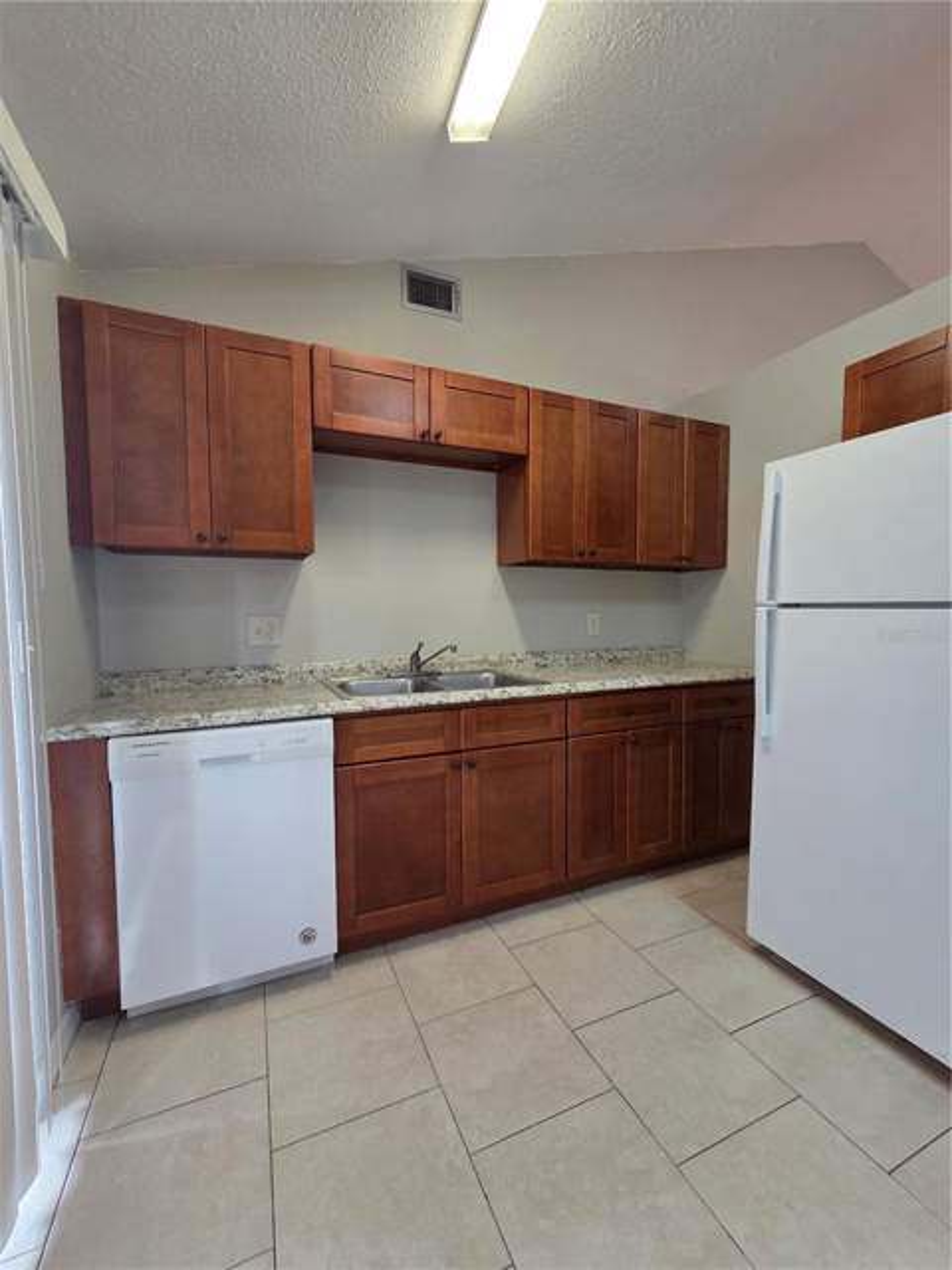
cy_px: 635
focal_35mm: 13
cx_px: 476
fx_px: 477
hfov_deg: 89.9
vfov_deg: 106.2
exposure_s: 1/60
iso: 500
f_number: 2.2
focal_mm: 2.2
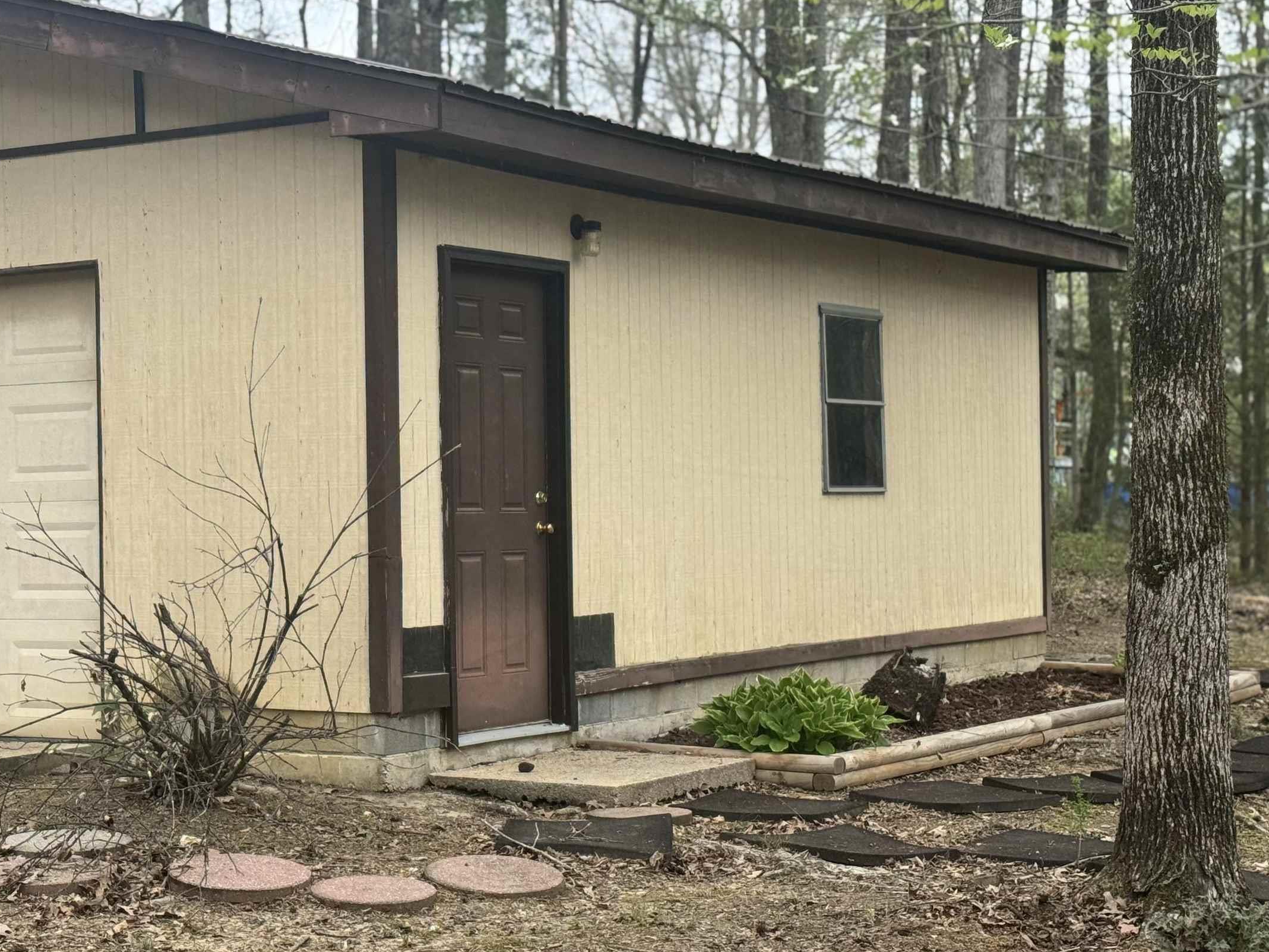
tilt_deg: -0.4
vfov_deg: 21.3
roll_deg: +1.0
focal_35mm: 69
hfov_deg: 28.0
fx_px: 2530
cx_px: 457
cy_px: 511
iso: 64
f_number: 1.78
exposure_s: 1/1312
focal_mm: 6.76
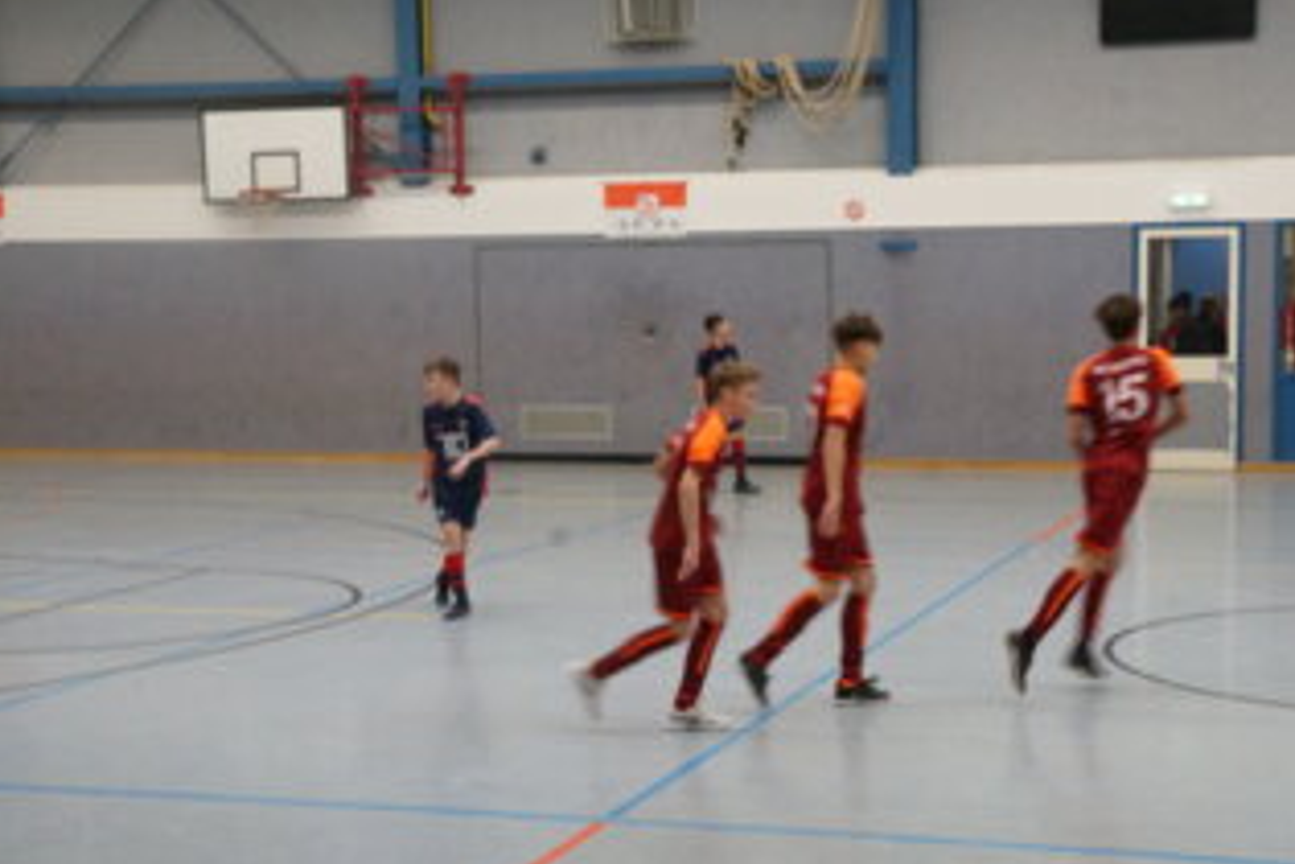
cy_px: 502
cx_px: 752
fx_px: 2194
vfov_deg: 22.2
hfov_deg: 32.8
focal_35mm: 61
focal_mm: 32
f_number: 13
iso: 3200
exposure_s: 1/60
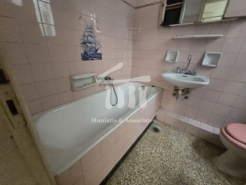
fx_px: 92
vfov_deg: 89.9
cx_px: 123
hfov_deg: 106.2
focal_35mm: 13
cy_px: 92
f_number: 2.2
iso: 1000
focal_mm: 2.2
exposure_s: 1/50
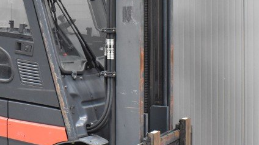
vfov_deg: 12.9
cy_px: 31
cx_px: 64
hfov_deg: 22.6
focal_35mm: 93
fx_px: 642
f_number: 4.5
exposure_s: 1/25
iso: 1600
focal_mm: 21
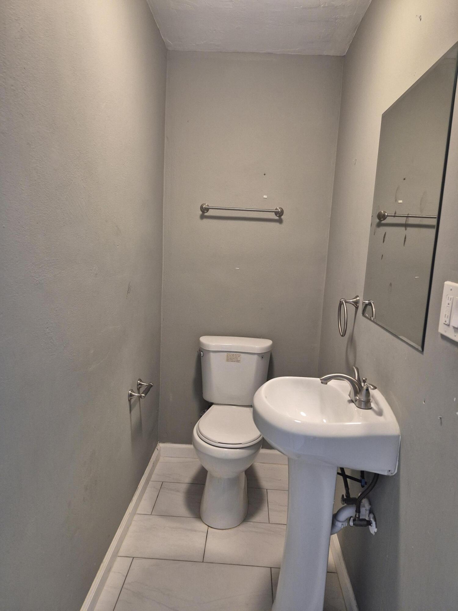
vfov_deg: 73.9
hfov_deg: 58.9
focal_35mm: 23
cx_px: 229
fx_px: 406
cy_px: 306
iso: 400
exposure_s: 1/120
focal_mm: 5.4
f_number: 1.8
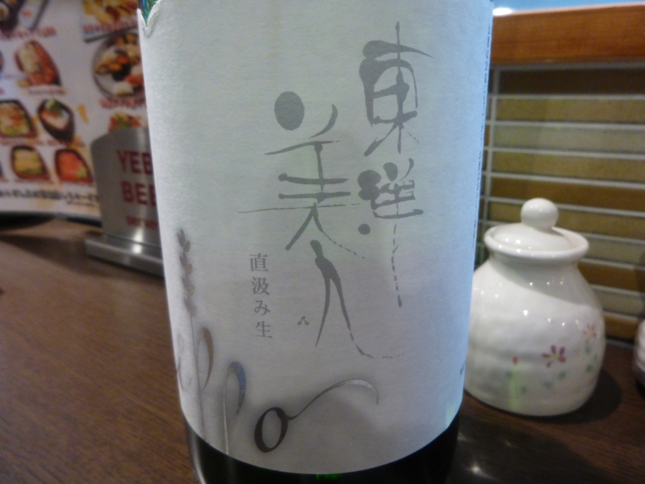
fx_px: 484
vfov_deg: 53.1
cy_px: 242
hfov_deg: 67.3
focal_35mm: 26
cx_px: 322
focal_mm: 4.5
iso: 400
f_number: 3.1
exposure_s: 1/40
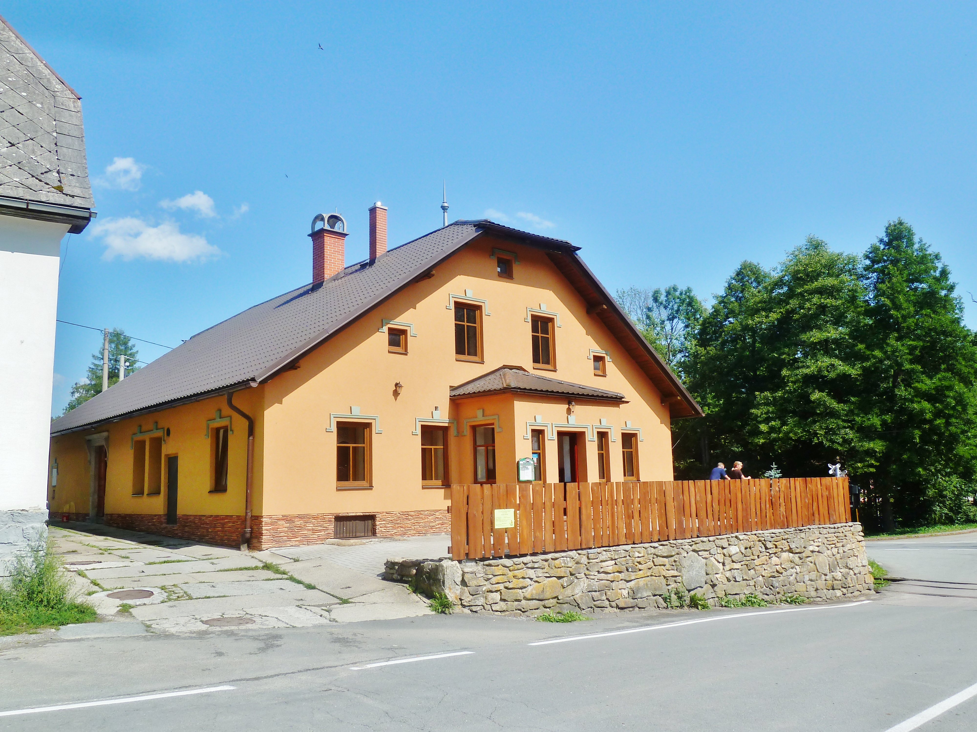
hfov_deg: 61.7
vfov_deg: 48.2
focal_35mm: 29
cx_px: 488
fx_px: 818
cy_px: 366
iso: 80
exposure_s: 1/500
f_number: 4.5
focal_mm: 4.7
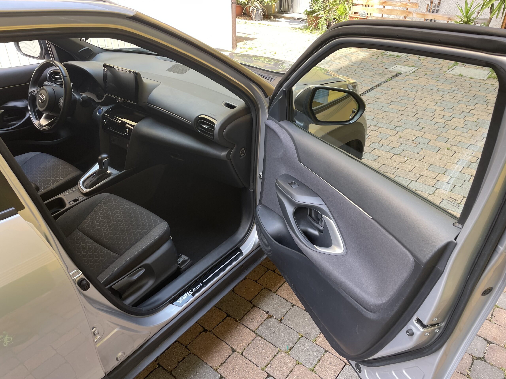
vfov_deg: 53.1
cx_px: 253
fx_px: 380
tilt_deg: -33.1
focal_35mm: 26
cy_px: 190
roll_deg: -0.7
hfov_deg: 67.3
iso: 32
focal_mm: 4.2
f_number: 1.6
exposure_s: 1/121
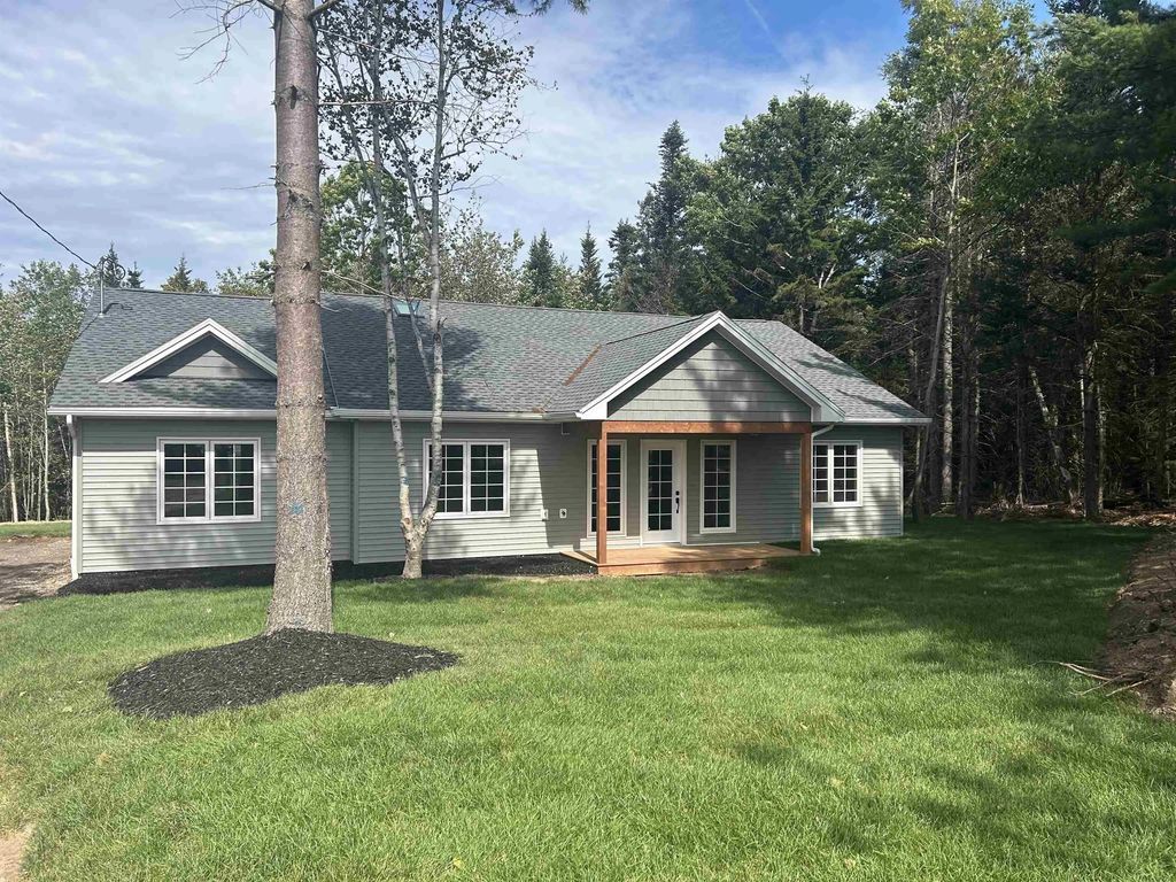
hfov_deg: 67.3
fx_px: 883
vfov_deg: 53.1
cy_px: 441
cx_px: 588
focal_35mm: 26
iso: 50
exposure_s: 1/2632
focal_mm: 5.7
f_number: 1.5
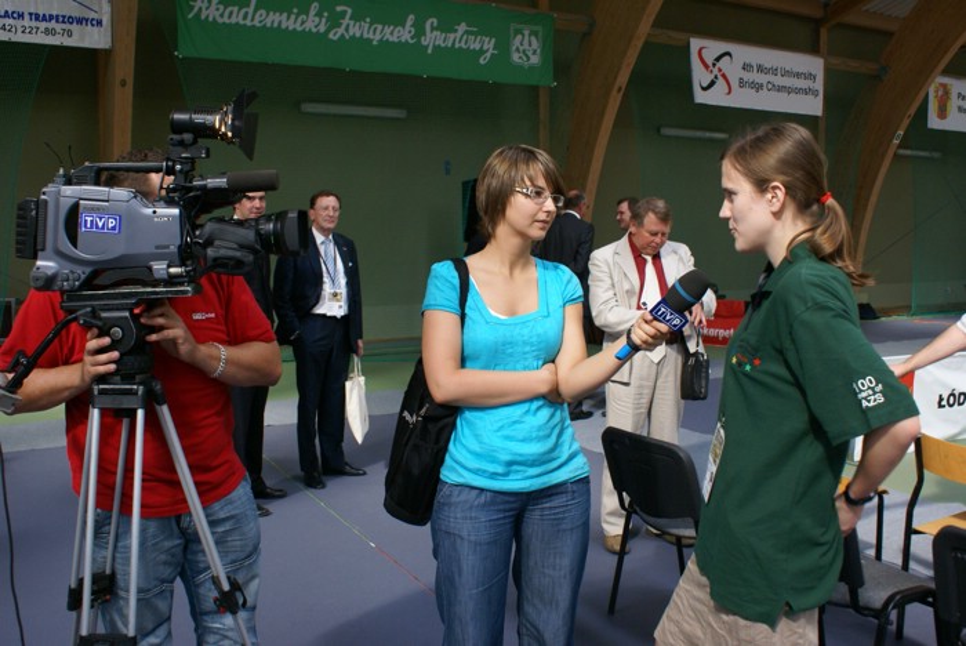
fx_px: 806
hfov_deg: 61.9
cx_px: 483
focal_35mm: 30
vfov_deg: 43.7
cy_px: 323
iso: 400
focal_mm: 20
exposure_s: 1/80
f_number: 5.6
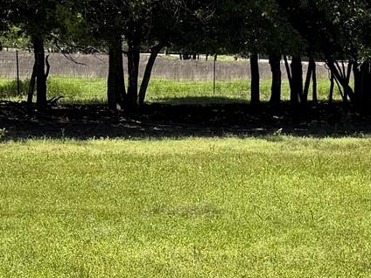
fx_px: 1243
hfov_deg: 16.6
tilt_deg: -8.5
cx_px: 377
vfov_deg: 12.7
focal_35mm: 116
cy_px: 247
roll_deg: +1.0
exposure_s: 1/3145
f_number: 1.78
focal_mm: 6.76
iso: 80
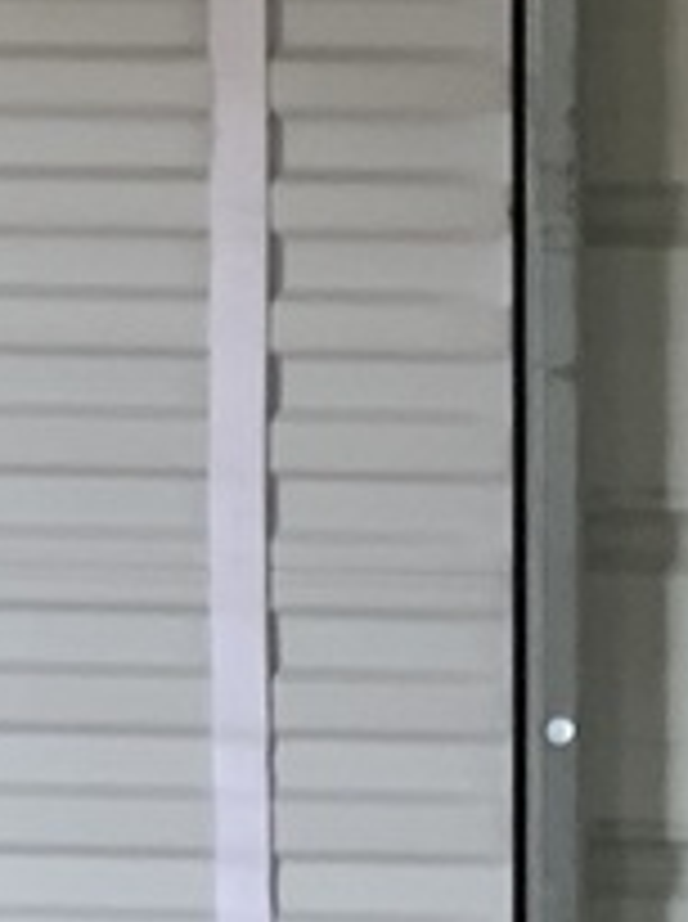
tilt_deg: +1.0
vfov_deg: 10.5
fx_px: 4865
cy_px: -346
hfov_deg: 7.6
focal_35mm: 183
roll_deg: +1.2
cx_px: -890
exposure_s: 1/60
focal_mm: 4.25
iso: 125
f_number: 1.8
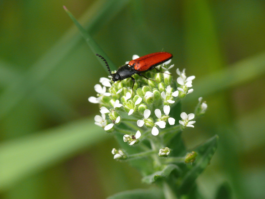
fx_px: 1539
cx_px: 132
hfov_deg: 9.8
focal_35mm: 201
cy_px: 100
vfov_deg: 7.4
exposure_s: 1/250
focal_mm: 42.4
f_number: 5.6
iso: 200
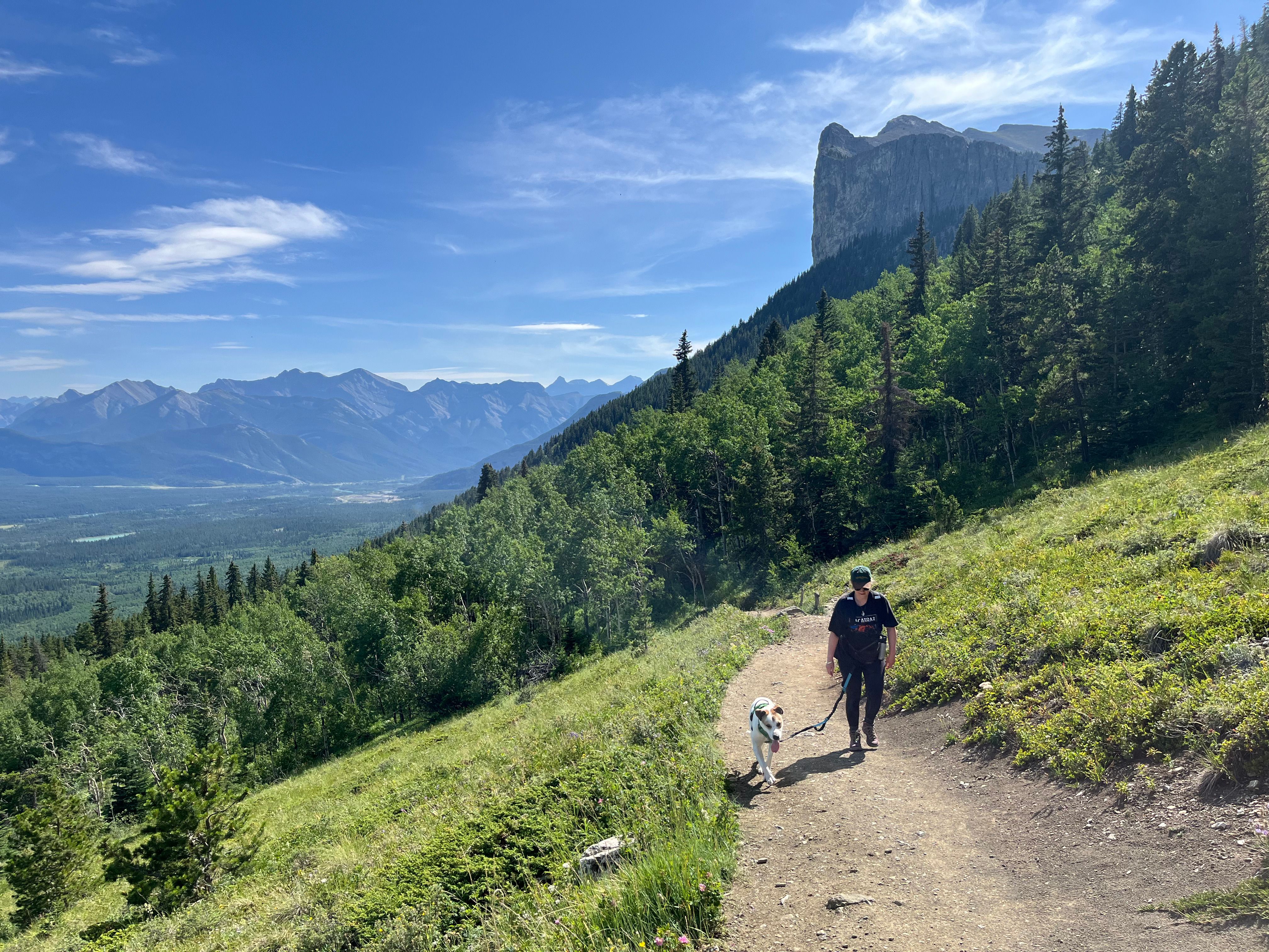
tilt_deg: -3.1
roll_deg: -0.6
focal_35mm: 26
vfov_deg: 53.1
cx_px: 634
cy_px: 476
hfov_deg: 67.3
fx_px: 953
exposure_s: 1/4016
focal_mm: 5.1
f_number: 1.6
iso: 50
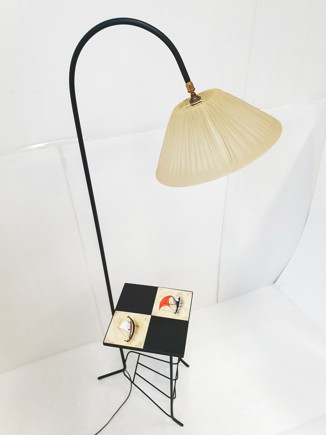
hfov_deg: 53.1
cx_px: 163
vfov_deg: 67.3
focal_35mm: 26
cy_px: 218
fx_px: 326
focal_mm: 4.3
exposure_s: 1/50
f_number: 2.4
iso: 250
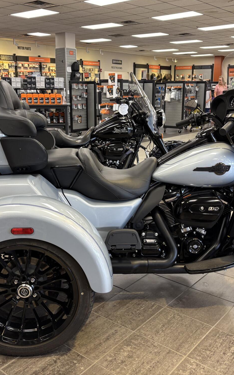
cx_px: 114
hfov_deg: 34.4
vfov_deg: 52.8
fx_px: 378
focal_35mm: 37
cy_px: 186
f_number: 1.6
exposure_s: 1/60
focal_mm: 5.96
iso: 80
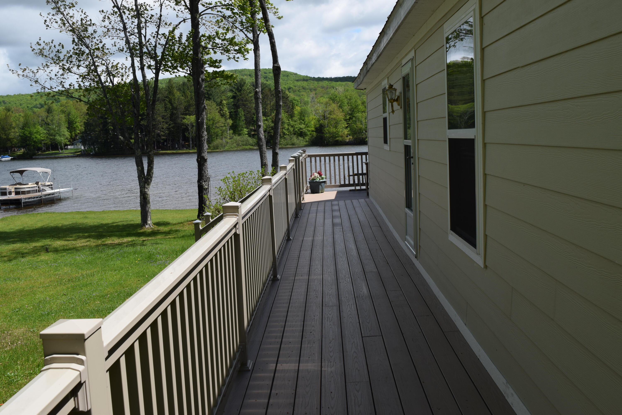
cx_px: 311
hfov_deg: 53.1
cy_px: 208
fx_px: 622
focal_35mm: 36
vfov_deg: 36.9
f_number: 10
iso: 200
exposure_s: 1/400
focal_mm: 24
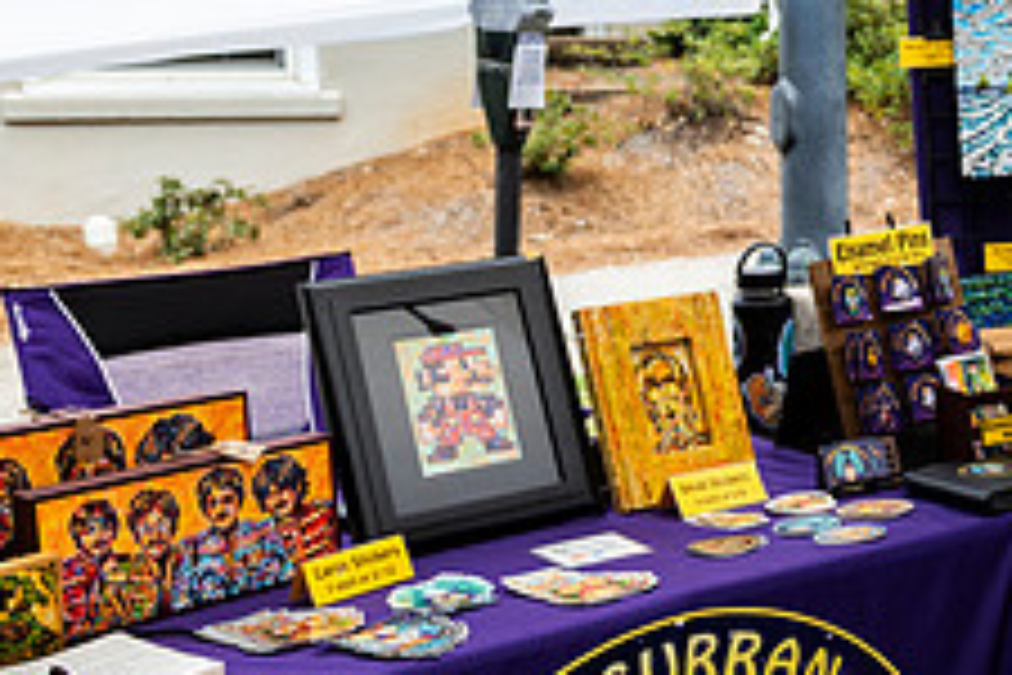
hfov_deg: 28.9
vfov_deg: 21.9
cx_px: 1147
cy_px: 250
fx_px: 1743
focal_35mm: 62
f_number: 4
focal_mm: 24
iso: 160
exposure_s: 1/320
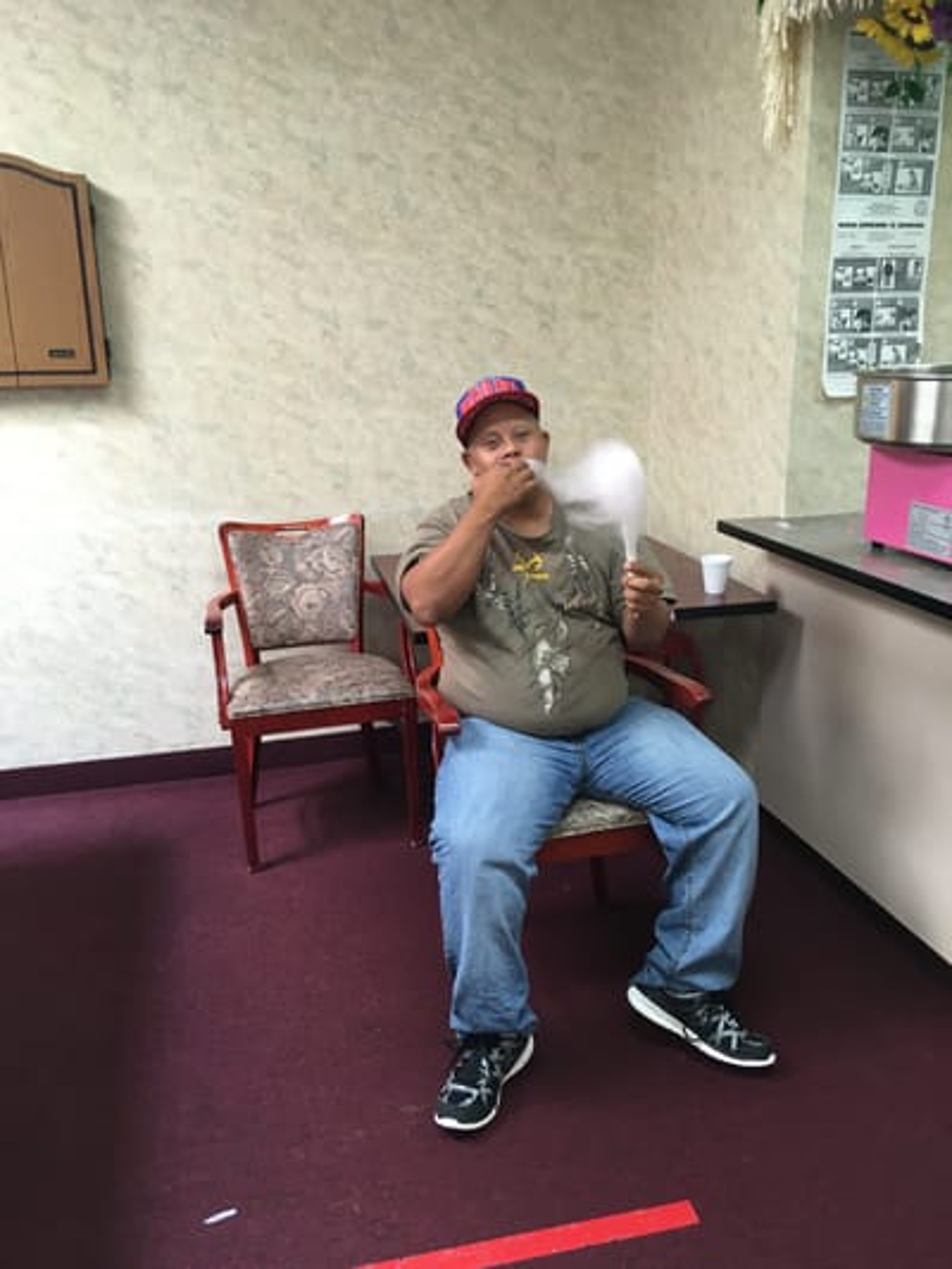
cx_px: 476
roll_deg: +2.2
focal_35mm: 29
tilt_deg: -17.4
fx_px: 1063
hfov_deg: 48.2
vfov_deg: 61.6
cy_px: 634
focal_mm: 4.15
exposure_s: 1/30
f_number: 2.2
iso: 64
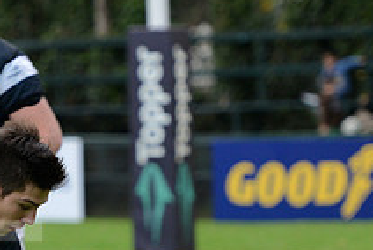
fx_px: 5105
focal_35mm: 492
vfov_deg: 2.8
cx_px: -104
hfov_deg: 4.2
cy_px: 274
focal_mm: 180
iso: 1600
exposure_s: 1/500
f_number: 4
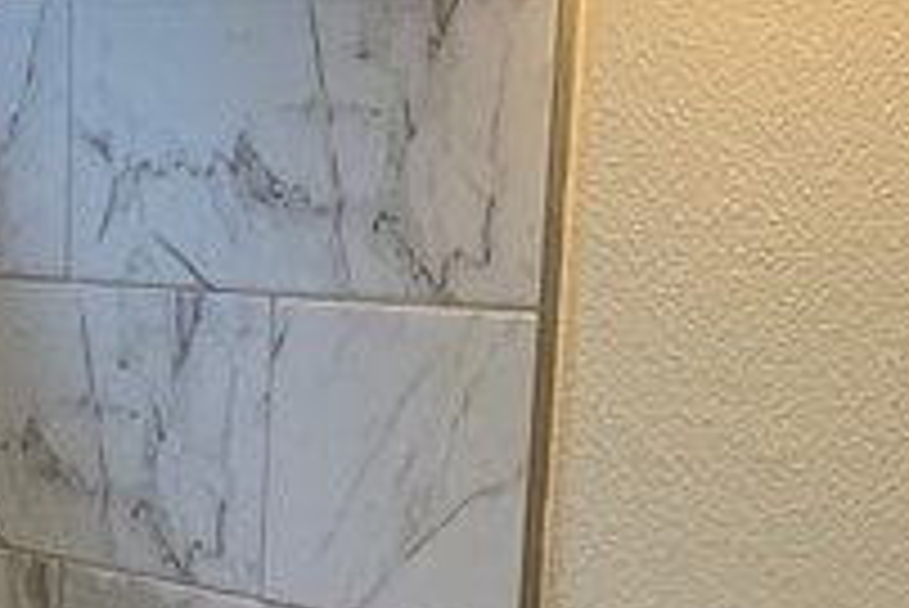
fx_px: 3462
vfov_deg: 9.3
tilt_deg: -17.2
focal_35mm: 137
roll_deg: -1.1
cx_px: -32
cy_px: 1288
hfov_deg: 14.7
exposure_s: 1/120
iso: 100
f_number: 1.6
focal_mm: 4.2
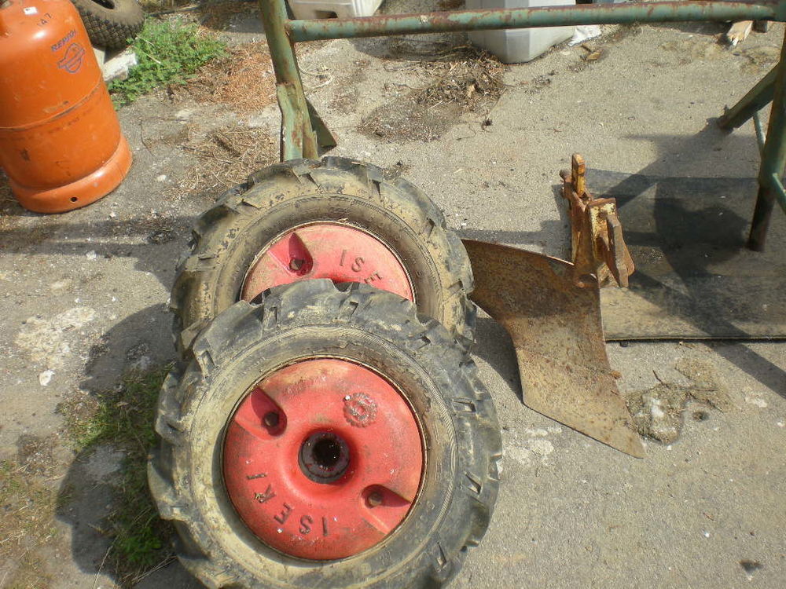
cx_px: 393
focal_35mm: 38
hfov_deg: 49.0
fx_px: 863
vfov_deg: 37.7
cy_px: 294
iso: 50
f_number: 4.6
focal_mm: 6.3
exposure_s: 1/242
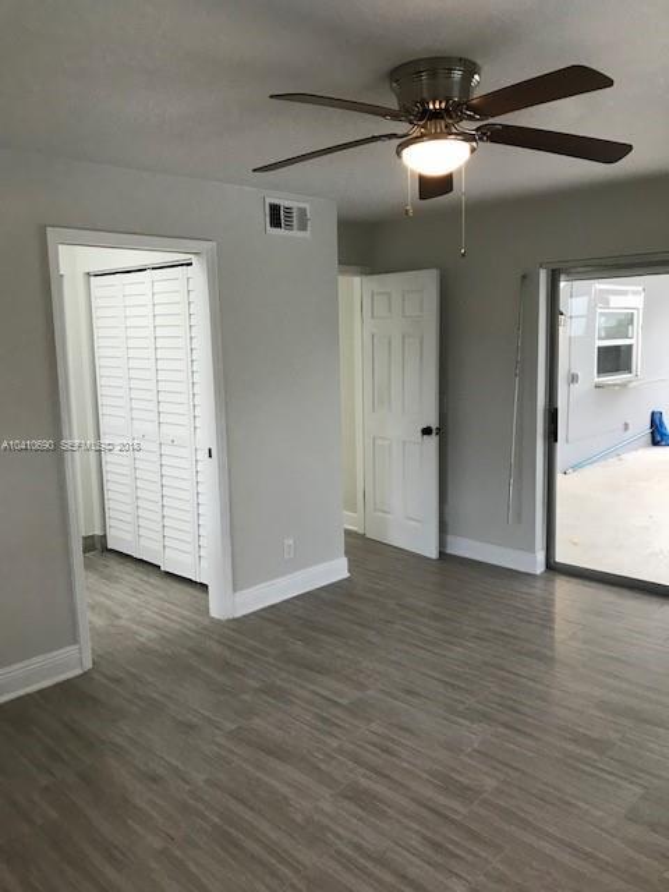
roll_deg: +1.9
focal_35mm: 28
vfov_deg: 63.4
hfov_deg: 49.7
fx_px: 722
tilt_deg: -8.5
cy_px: 446
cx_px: 334
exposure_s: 1/40
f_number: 1.8
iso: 25
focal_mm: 3.99
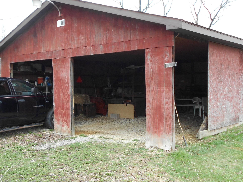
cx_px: 95
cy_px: 95
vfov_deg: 36.0
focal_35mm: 40
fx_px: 281
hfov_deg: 46.5
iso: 80
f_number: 3.2
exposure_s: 1/100
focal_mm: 4.6
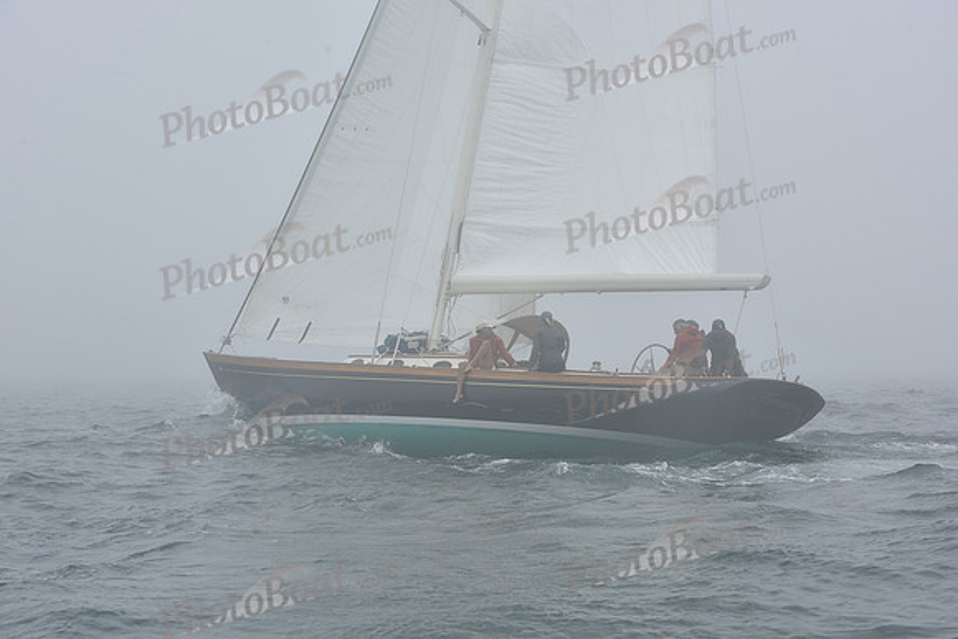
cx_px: 479
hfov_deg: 28.8
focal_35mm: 70
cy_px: 320
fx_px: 1863
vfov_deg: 19.5
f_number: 10
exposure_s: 1/800
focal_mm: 70
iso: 250
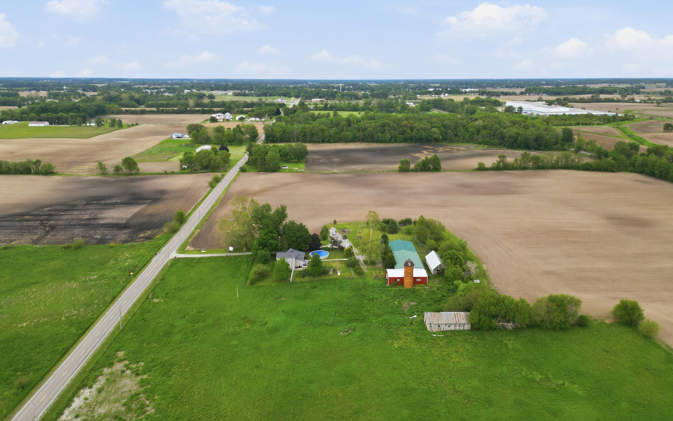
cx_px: 343
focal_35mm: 26
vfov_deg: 47.5
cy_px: 185
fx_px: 477
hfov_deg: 70.4
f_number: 1.7
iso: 120
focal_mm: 6.7
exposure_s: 1/1000
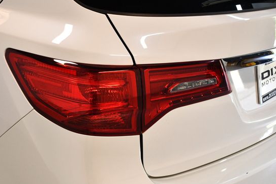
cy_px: 103
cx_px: 126
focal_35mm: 46
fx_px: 352
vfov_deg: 29.2
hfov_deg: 42.7
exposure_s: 1/125
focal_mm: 26
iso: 1250
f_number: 3.8
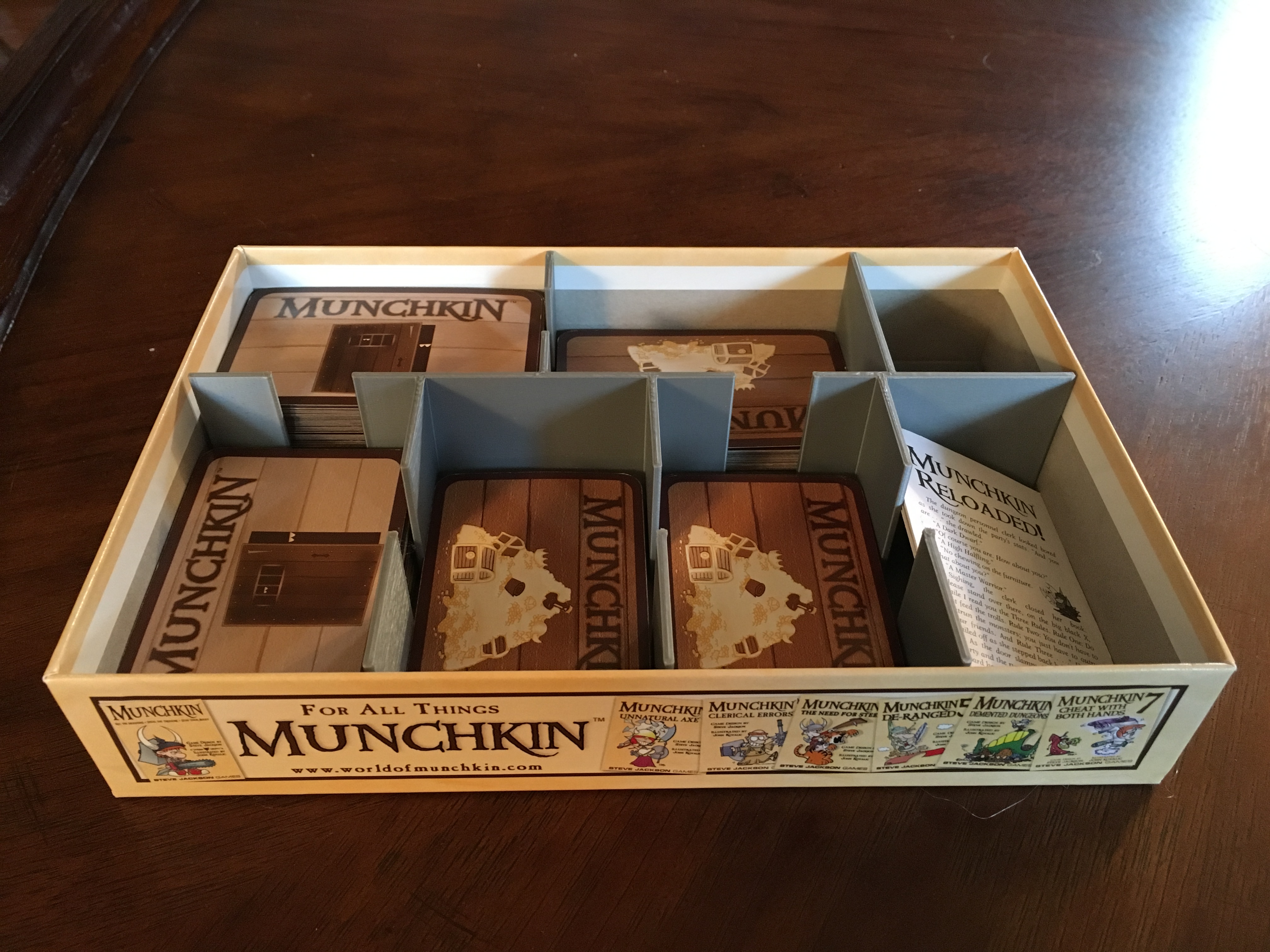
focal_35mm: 29
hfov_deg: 61.7
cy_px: 476
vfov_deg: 48.2
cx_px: 635
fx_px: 1064
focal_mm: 4.15
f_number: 2.2
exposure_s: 1/15
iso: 250
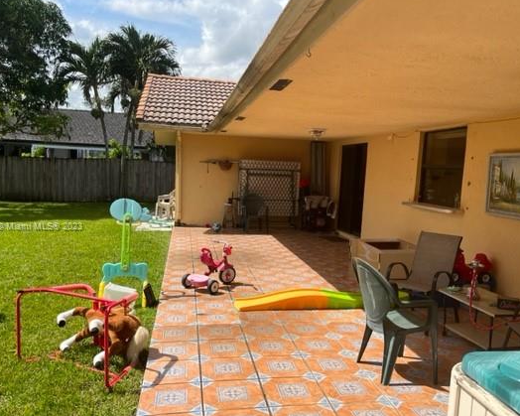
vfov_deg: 47.0
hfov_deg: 57.2
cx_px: 263
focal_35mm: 31
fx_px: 477
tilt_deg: -5.2
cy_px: 227
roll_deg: -2.6
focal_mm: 5.1
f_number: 1.6
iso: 50
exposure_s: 1/3745
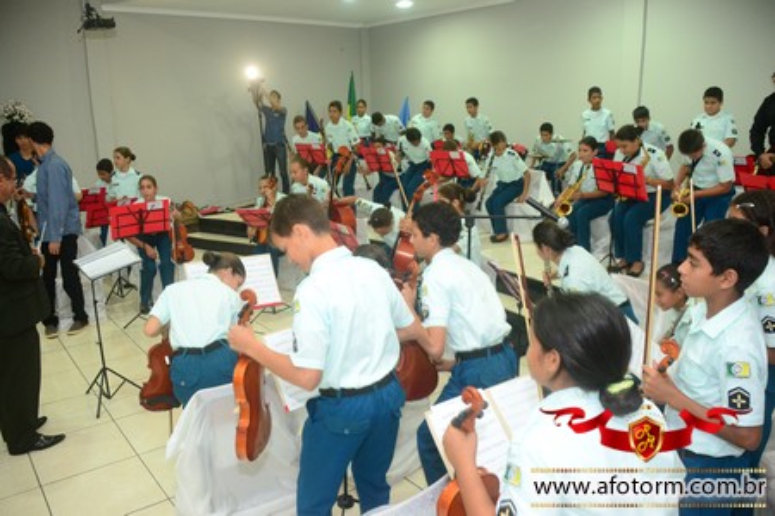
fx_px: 646
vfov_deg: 43.6
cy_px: 258
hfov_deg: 61.9
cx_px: 388
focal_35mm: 30
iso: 1600
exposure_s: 1/60
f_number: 3.5
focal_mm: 20
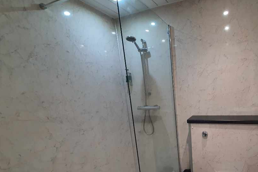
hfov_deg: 80.2
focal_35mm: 20
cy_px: 117
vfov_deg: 60.3
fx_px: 143
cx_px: 179
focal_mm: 1.8
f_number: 2.2
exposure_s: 1/50
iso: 125
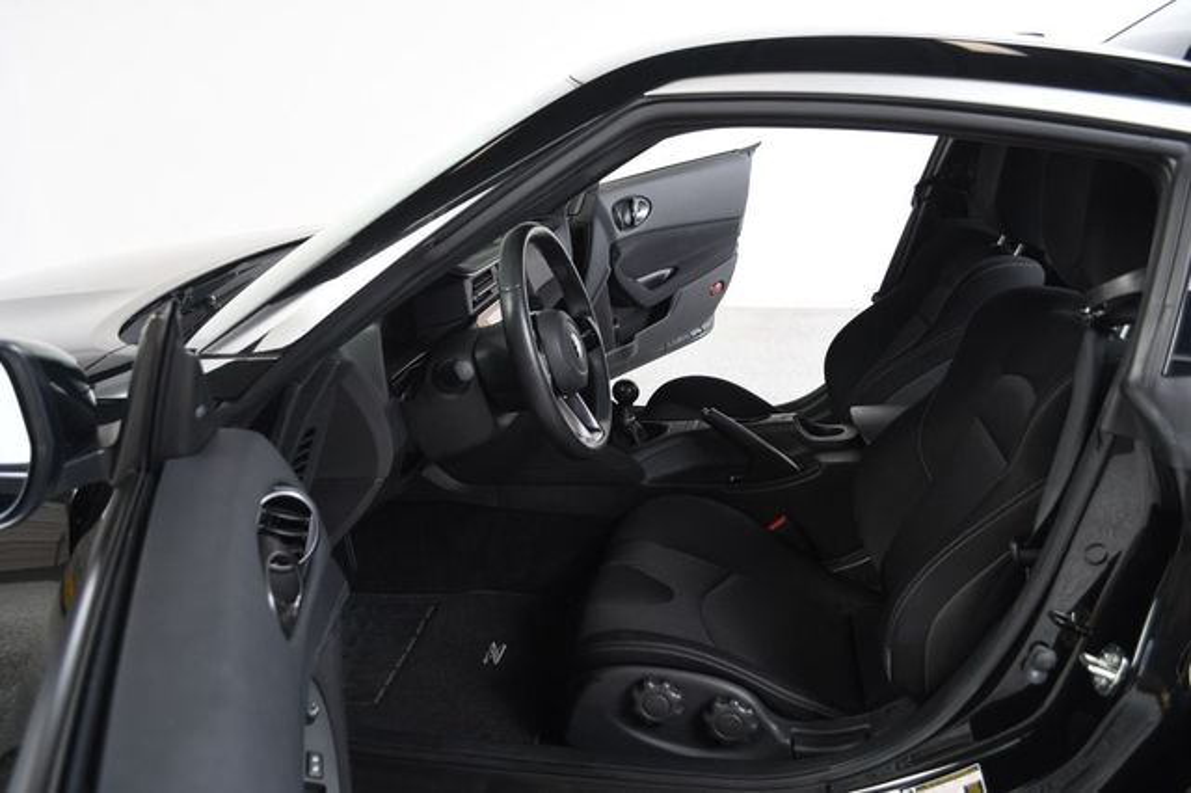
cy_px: 396
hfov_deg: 67.4
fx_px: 893
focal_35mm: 27
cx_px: 596
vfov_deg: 47.9
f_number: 4.5
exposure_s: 1/160
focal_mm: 18
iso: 100
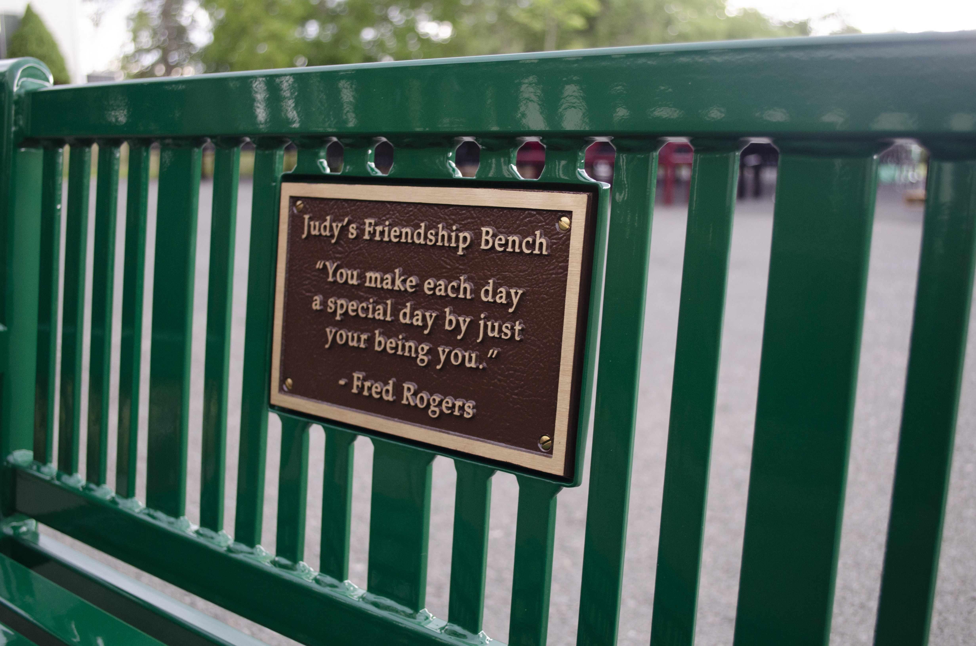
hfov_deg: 53.2
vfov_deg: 36.7
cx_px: 488
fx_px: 974
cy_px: 323
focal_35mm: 36
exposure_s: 1/60
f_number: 4
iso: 560
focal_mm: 24
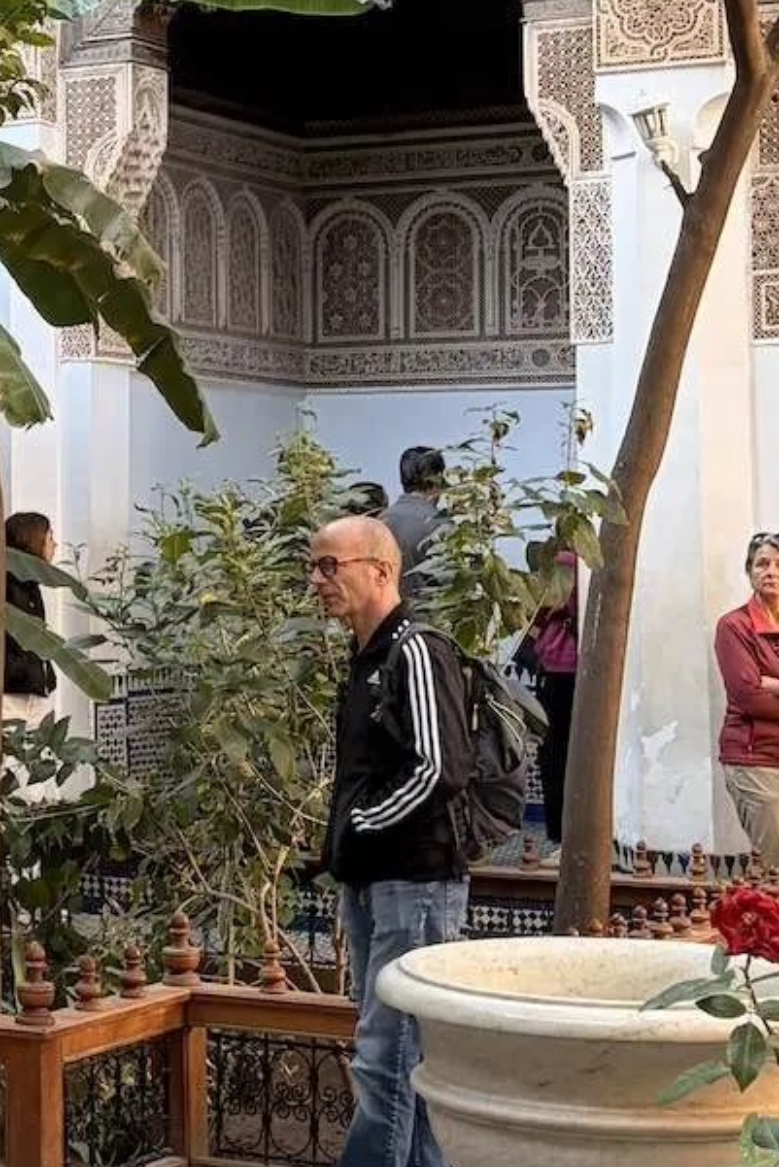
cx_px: -134
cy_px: 322
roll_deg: +0.2
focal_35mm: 90
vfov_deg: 22.4
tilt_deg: +5.0
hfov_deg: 14.7
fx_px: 2919
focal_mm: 6
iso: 100
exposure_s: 1/122
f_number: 1.6
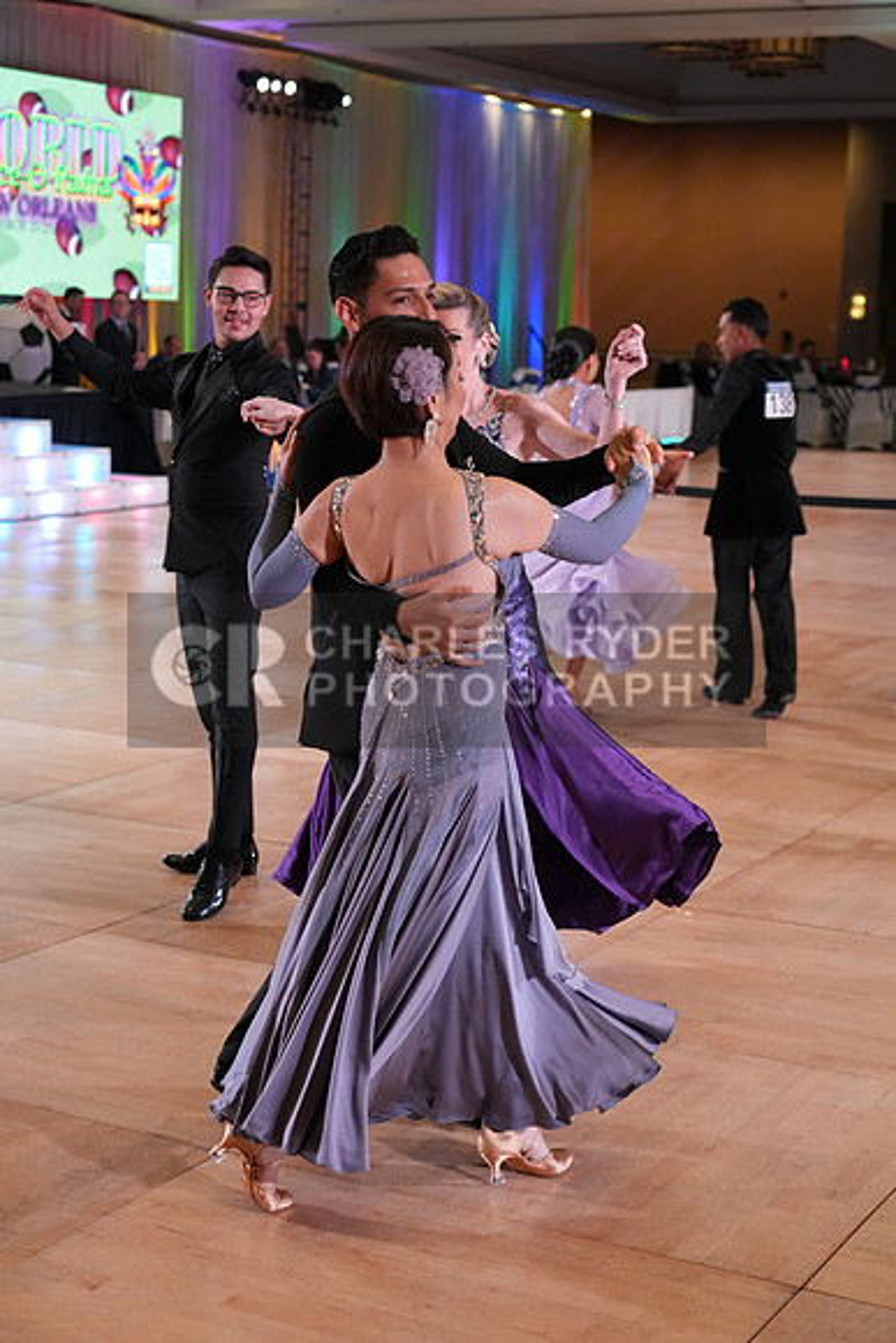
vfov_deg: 35.0
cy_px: 672
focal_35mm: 57
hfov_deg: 23.8
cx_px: 448
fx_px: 2127
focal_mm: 57
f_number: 4
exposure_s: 1/500
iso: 2500
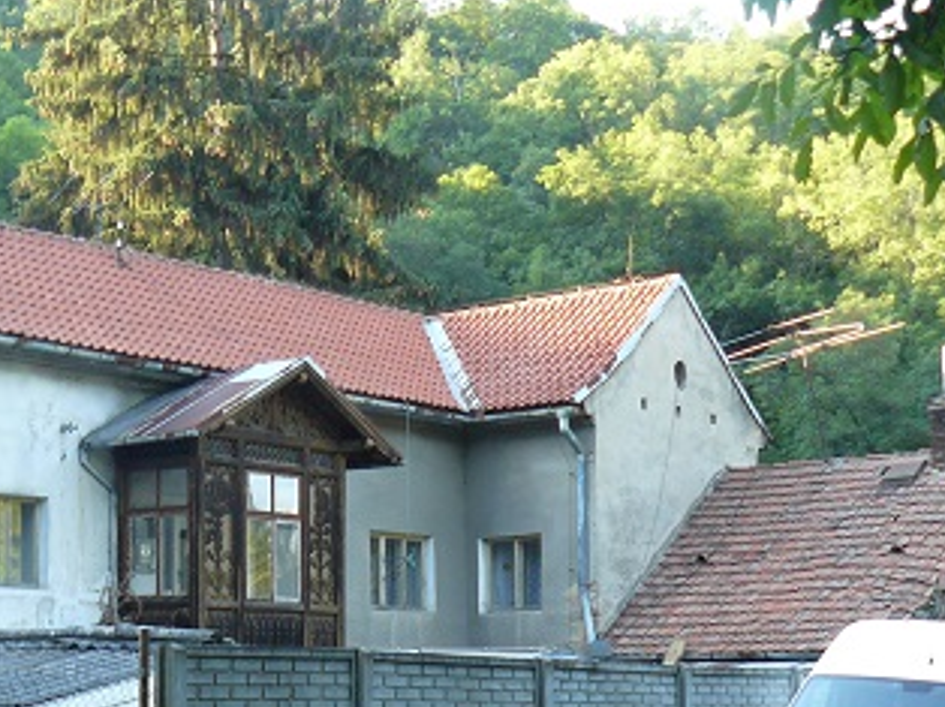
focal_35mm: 74
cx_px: 123
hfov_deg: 25.6
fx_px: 2019
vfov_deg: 19.6
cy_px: 587
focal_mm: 6
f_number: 2.8
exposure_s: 1/60
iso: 100
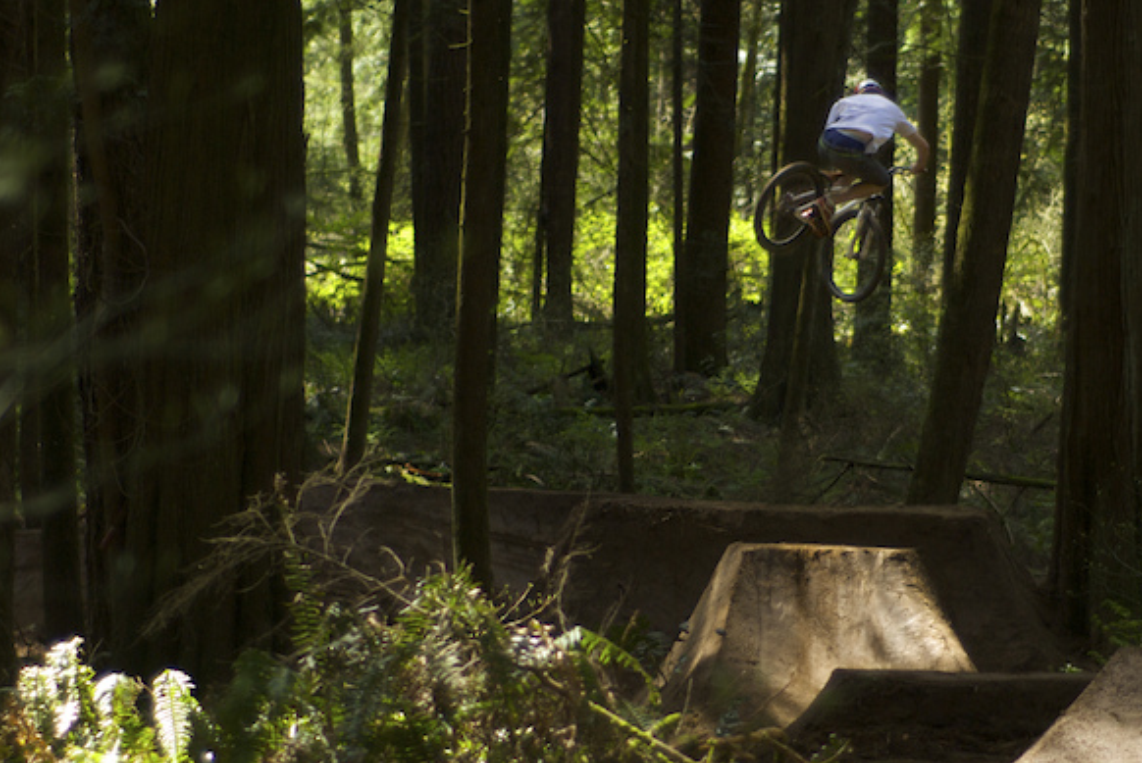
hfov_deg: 15.5
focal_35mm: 132
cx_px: 744
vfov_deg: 10.4
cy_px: 556
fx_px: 4190
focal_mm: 50
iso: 200
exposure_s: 1/500
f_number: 1.8
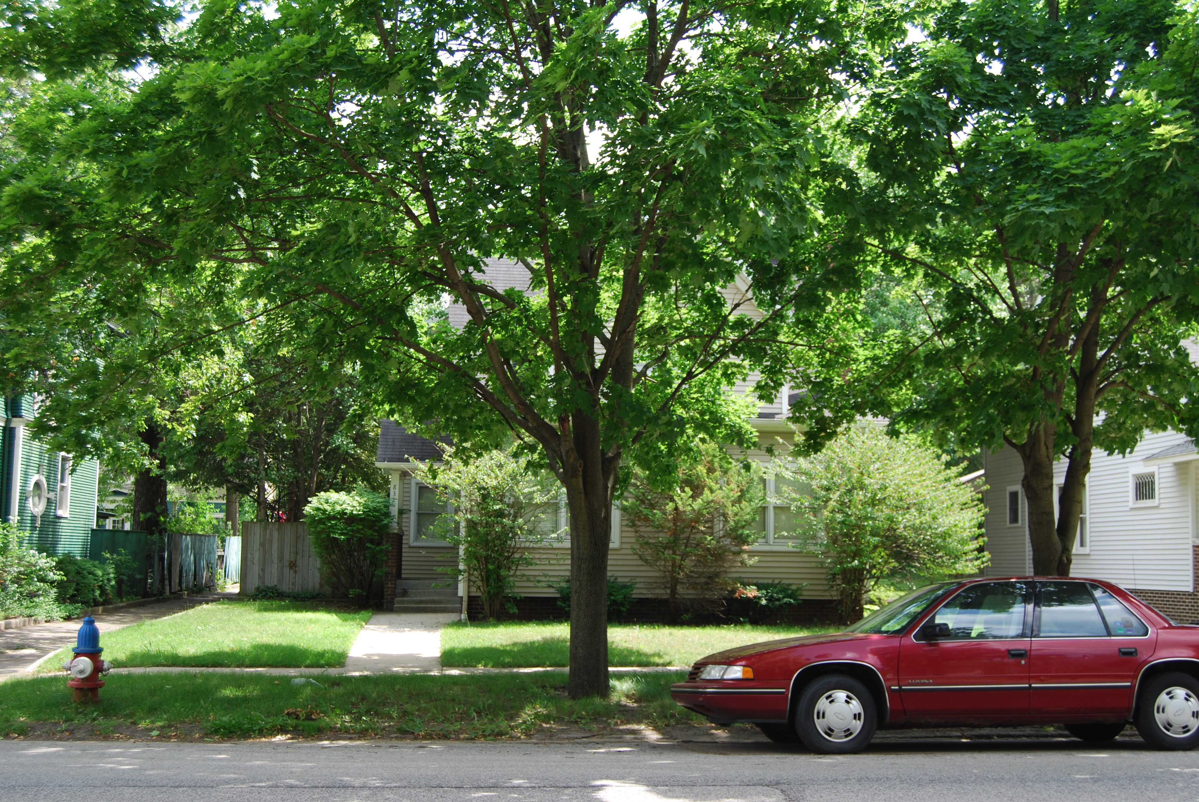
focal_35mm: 39
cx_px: 600
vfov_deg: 34.3
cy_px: 401
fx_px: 1300
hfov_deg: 49.5
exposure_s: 1/125
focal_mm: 26
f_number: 5.6
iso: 140
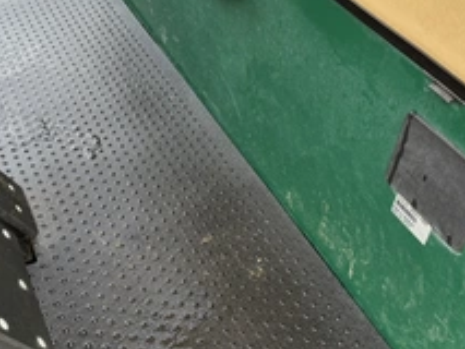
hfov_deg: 42.1
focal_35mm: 45
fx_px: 605
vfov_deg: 32.2
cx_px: 231
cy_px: 161
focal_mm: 6.76
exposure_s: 1/170
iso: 80
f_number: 1.78
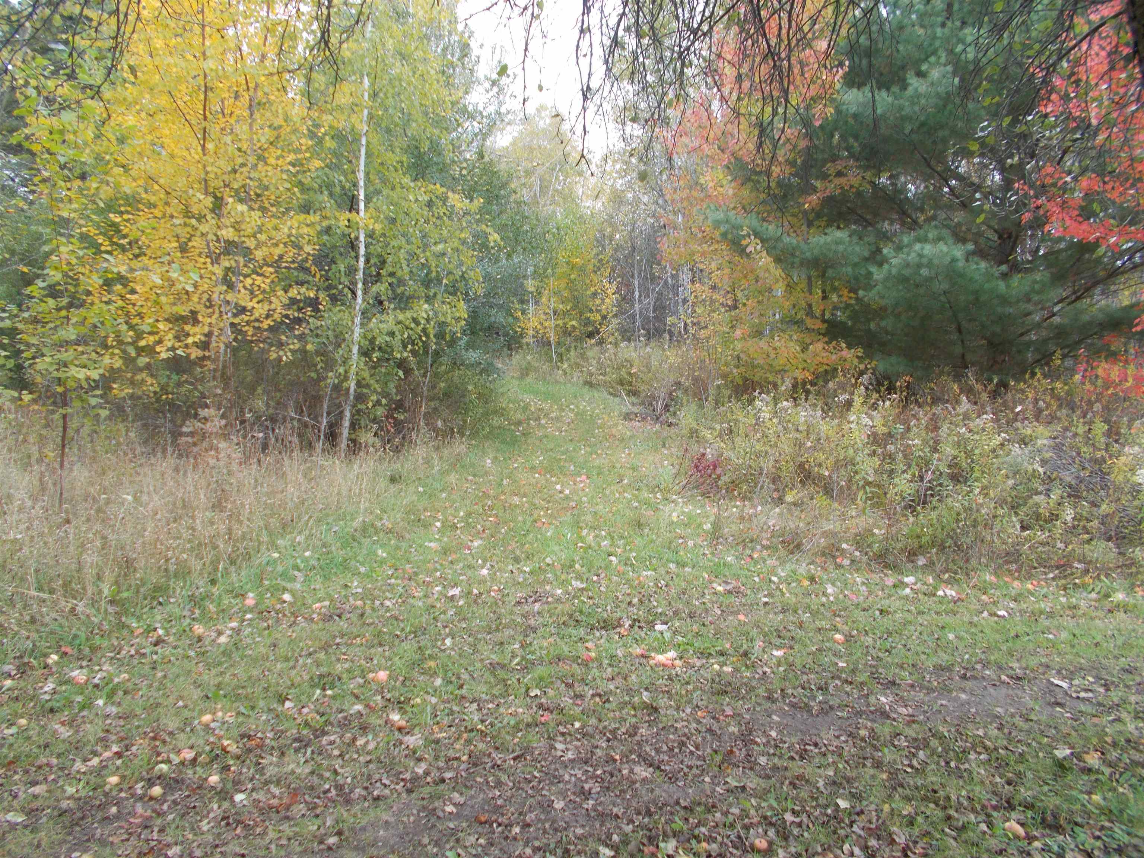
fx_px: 859
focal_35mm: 26
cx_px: 572
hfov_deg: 67.3
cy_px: 429
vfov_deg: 53.1
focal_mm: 4.6
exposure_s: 1/60
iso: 80
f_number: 3.2
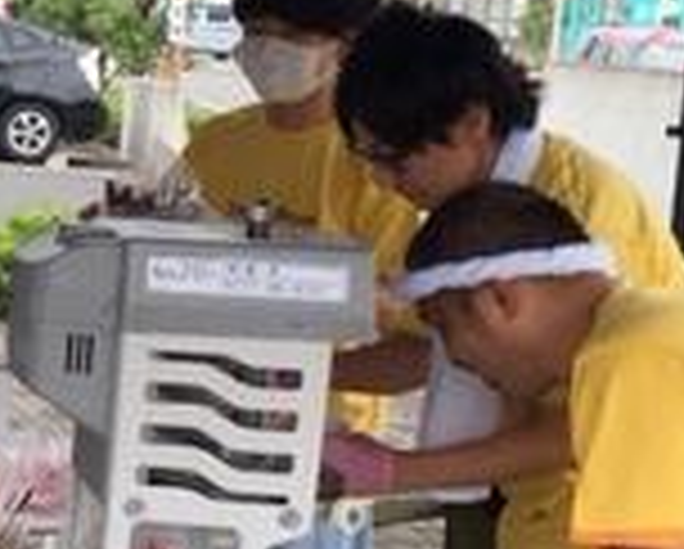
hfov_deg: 14.7
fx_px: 2412
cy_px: 360
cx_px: -418
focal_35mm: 119
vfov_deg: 13.0
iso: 25
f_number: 2.2
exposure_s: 1/269
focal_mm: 4.2
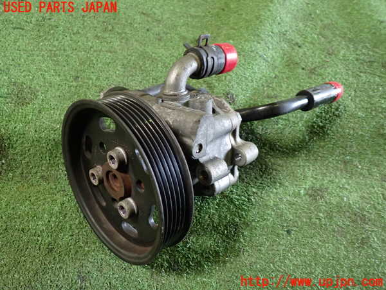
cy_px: 145
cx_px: 193
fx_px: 335
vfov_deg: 46.8
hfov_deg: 60.0
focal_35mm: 30
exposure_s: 1/30
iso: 320
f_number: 2.3
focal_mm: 5.4
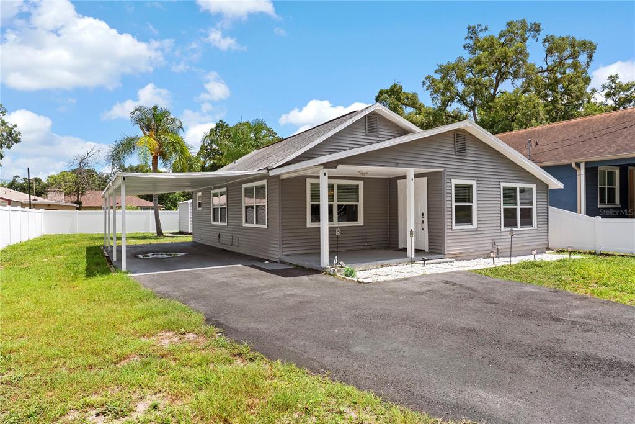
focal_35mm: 21
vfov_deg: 59.5
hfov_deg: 81.2
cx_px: 318
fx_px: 370
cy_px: 212
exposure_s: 1/250
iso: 100
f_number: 8
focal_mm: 21
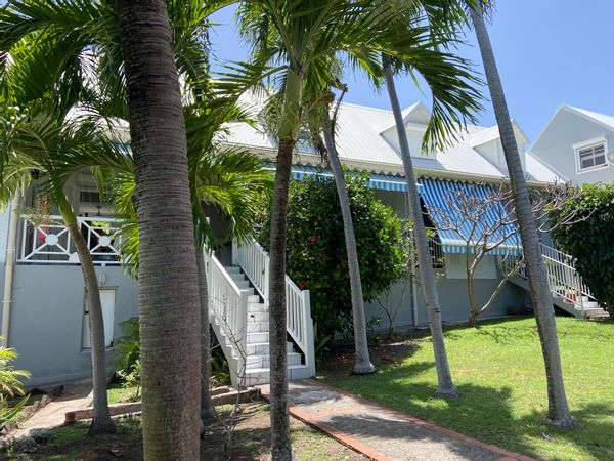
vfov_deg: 53.1
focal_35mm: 26
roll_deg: +0.7
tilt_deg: +6.7
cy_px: 230
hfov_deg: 67.3
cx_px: 307
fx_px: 461
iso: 32
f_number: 1.8
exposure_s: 1/1272
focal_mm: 4.25
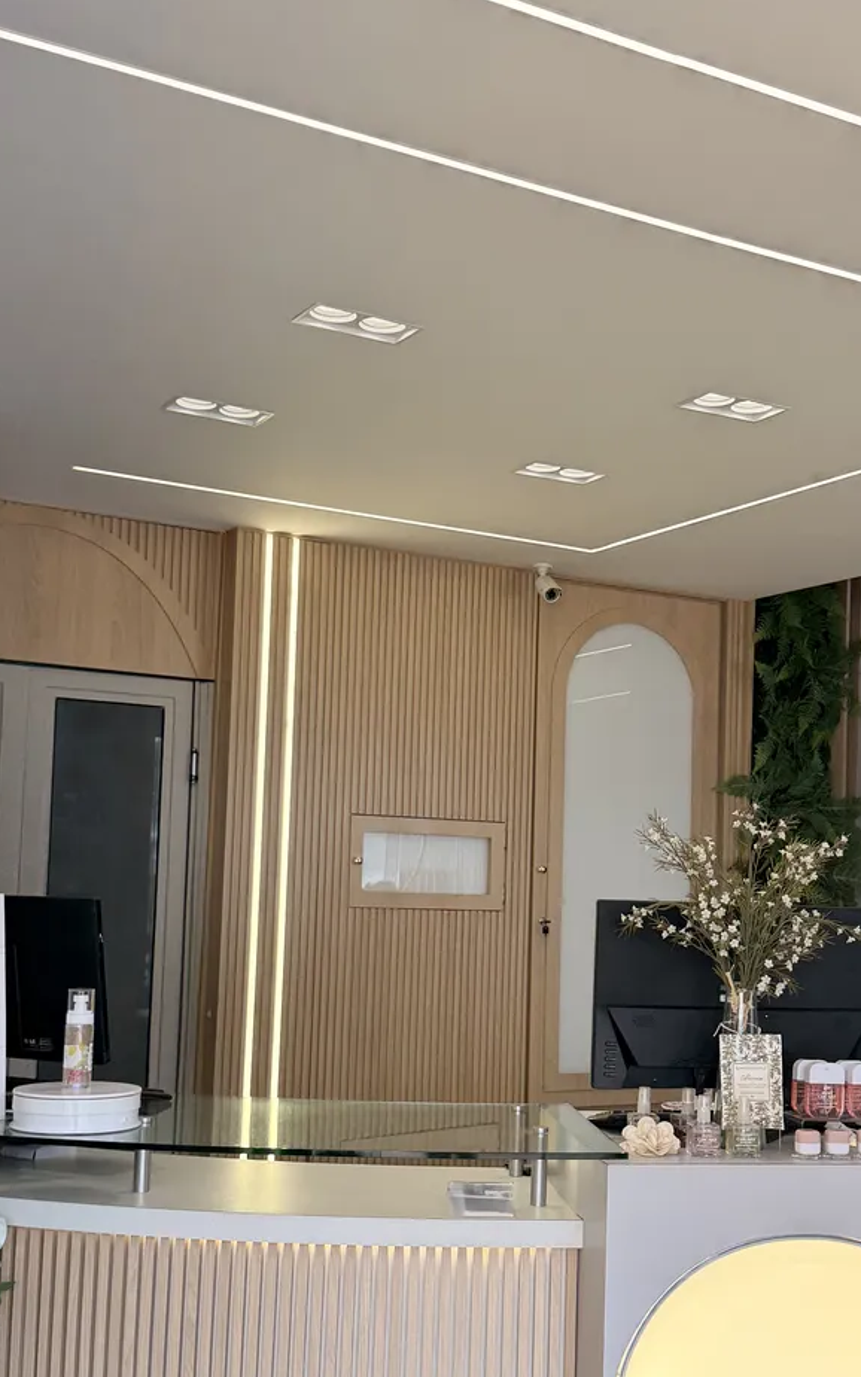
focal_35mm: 44
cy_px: 785
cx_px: 502
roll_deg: -2.2
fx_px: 1652
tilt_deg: +4.1
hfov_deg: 29.2
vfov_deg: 45.2
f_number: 1.78
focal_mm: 6.76
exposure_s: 1/453
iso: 100
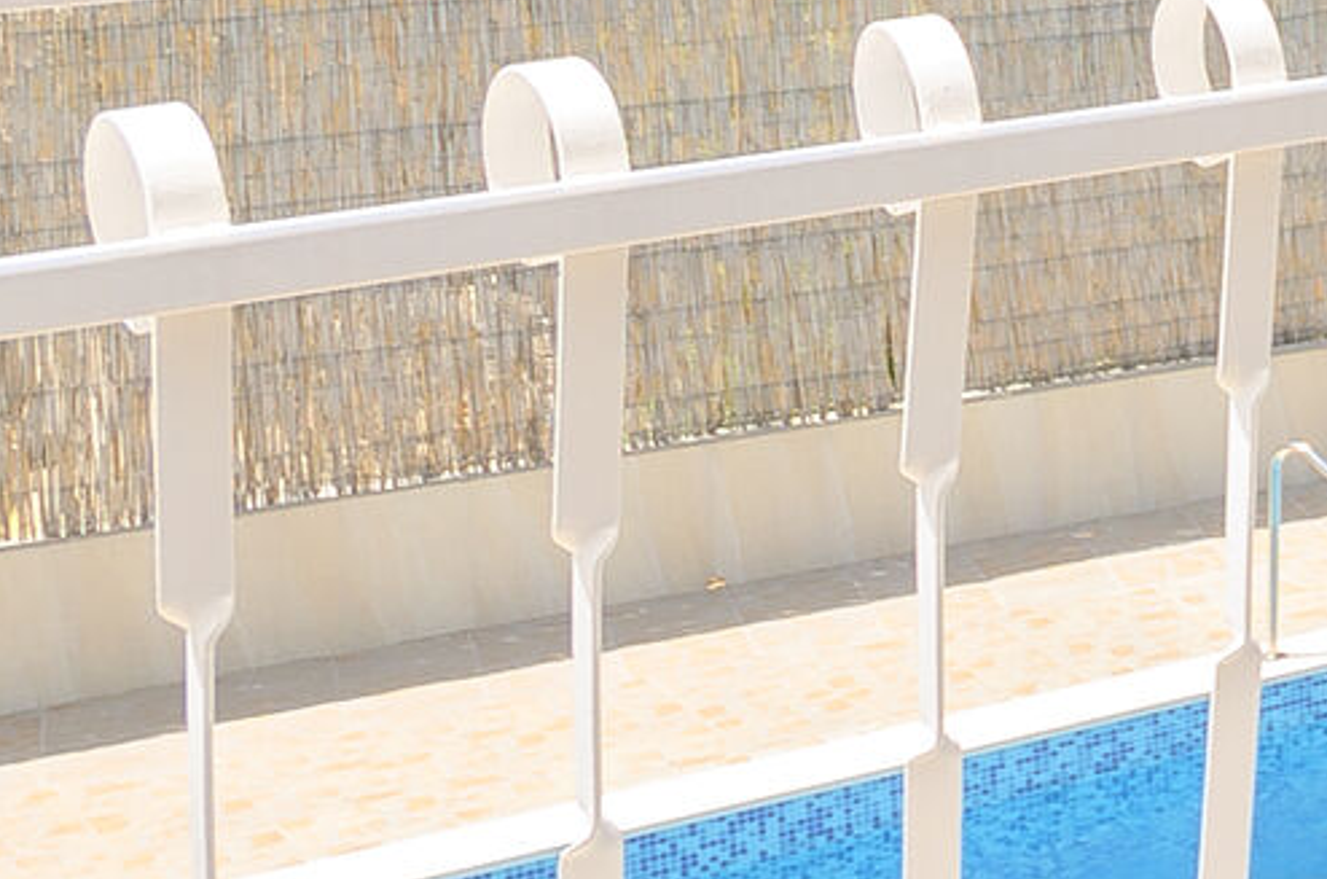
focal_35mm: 85
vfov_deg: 15.7
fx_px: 3126
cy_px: -1
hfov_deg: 15.7
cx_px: 3003
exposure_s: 1/100
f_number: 9
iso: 100
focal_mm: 10
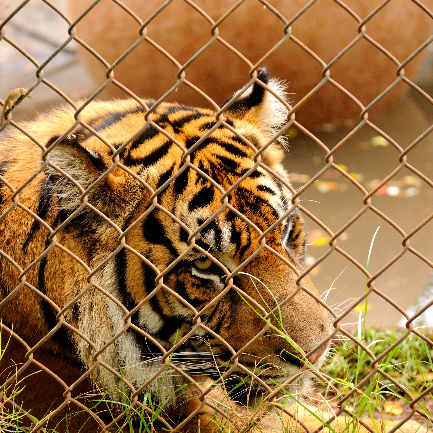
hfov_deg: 9.4
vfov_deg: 9.4
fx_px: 2646
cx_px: 171
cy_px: 216
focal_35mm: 187
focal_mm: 98
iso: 360
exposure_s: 1/125
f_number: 4.5
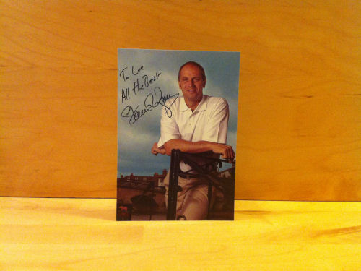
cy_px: 136
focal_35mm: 35
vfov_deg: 40.7
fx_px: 365
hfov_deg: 52.6
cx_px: 180
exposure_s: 1/17
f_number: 2.8
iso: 320
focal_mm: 3.85
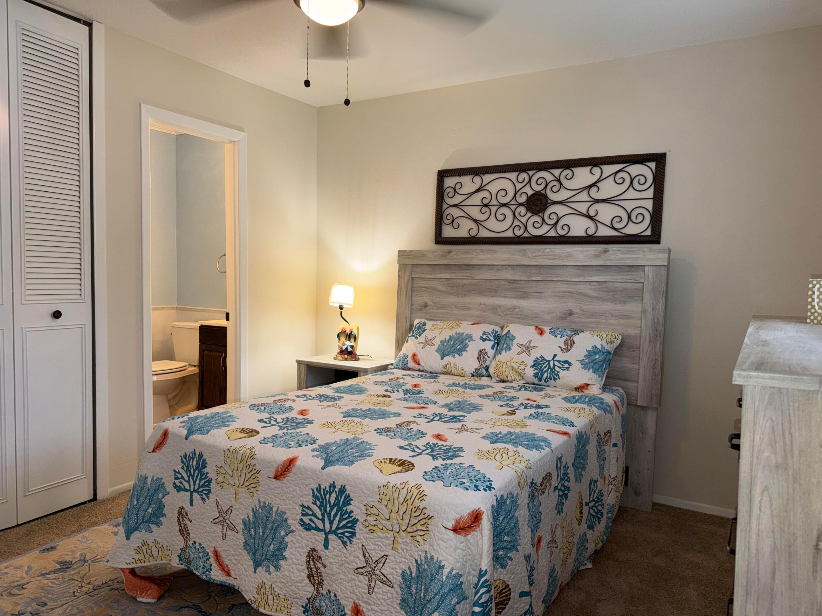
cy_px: 308
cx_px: 411
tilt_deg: -3.8
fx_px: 570
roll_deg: -1.0
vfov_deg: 56.8
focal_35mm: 24
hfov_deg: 71.6
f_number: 1.78
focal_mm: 6.76
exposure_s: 1/30
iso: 64
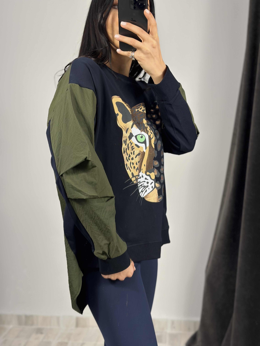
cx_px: 130
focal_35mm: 48
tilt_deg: -33.4
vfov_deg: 39.7
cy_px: 173
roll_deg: -1.7
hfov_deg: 30.3
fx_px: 481
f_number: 1.78
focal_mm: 6.86
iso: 125
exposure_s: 1/100
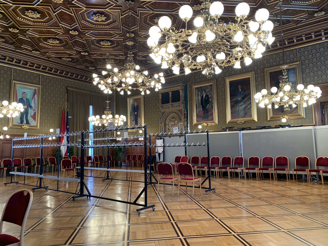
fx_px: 246
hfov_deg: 67.3
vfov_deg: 53.1
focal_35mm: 26
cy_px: 123
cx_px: 164
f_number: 1.8
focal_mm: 4.25
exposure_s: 1/50
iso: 250
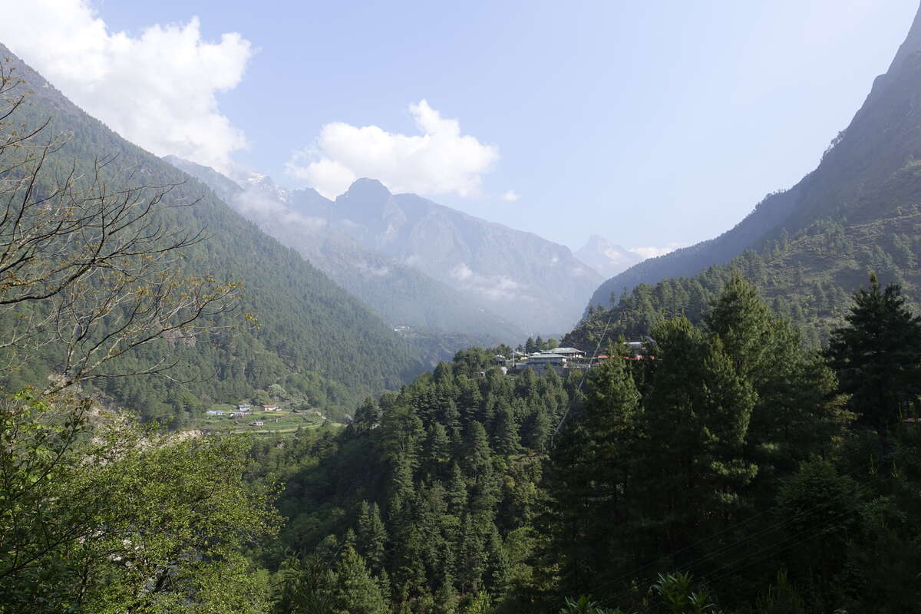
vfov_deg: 53.1
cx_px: 460
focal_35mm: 24
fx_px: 614
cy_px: 307
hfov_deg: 73.7
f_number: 5.6
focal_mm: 8.8
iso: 125
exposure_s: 1/250
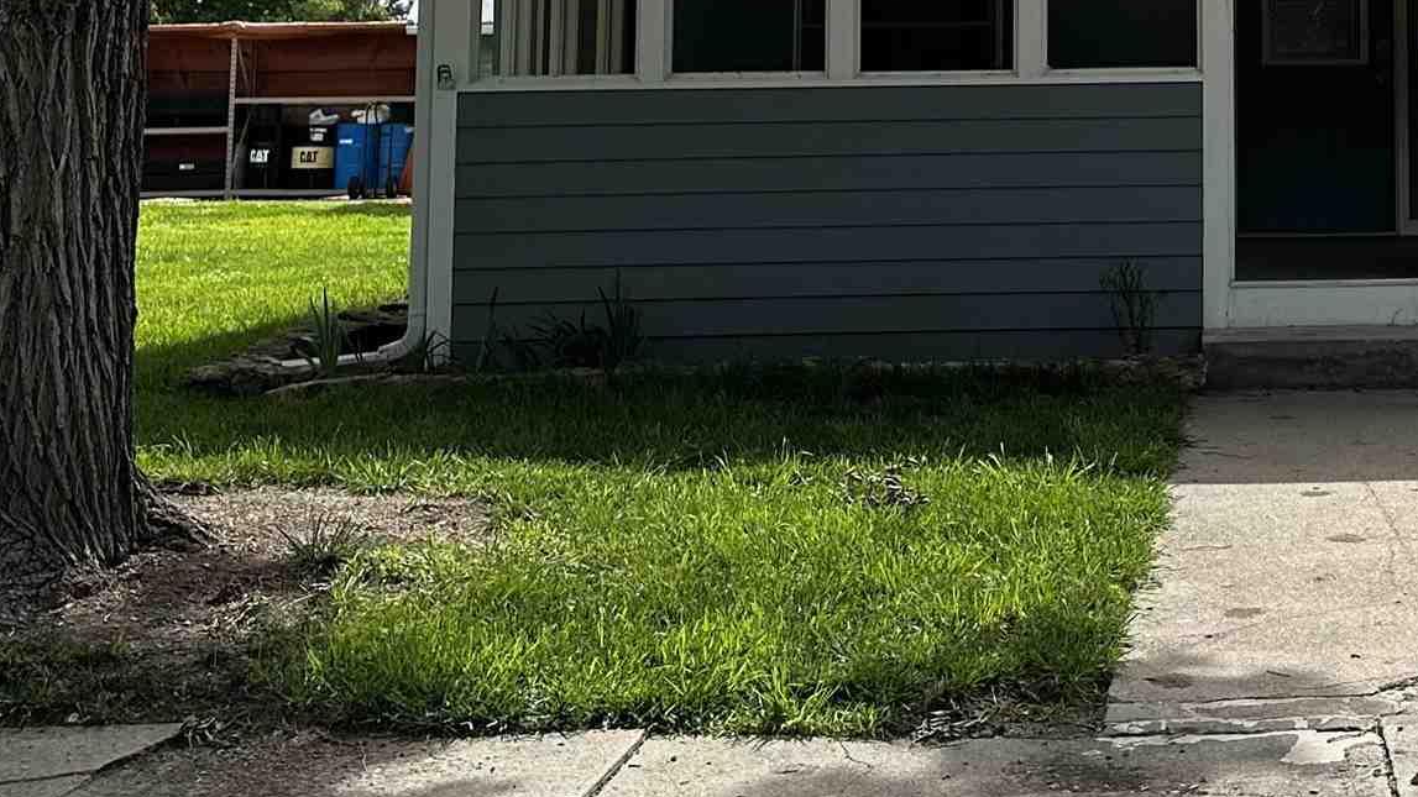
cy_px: -208
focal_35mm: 70
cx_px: 1277
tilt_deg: +6.8
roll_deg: +0.7
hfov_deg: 29.0
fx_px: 2632
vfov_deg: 16.4
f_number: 1.78
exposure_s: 1/3356
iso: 80
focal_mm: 6.86
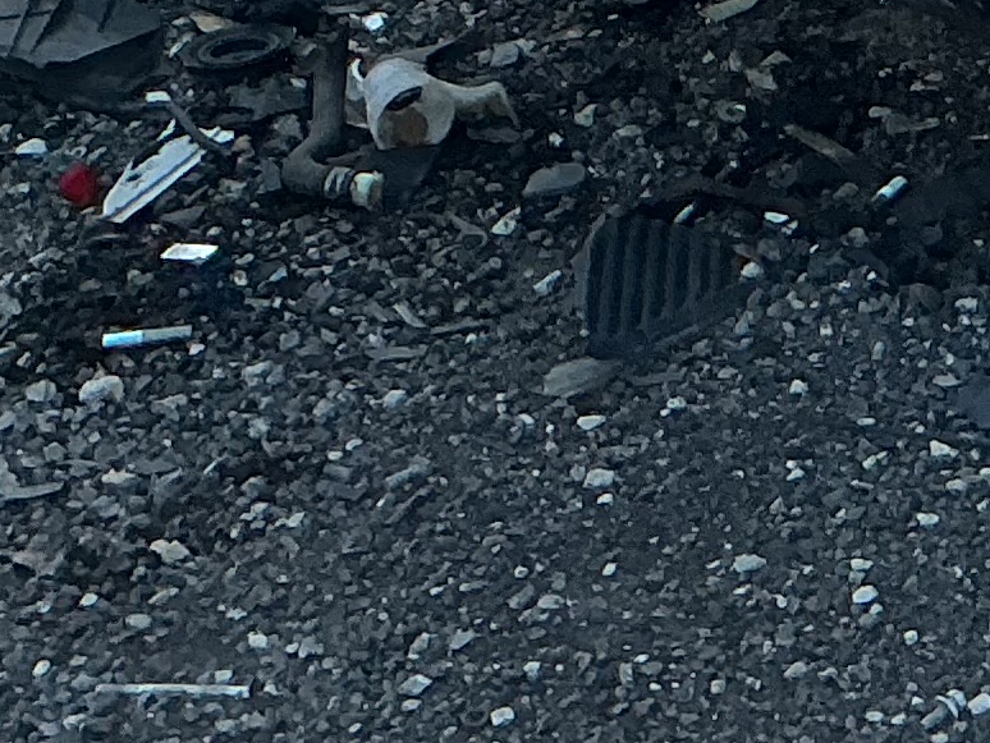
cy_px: -1130
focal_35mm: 151
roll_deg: +1.6
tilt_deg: -13.8
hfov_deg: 12.1
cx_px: 1759
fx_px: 4320
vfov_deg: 8.8
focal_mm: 3
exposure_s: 1/883
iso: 25
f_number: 1.8
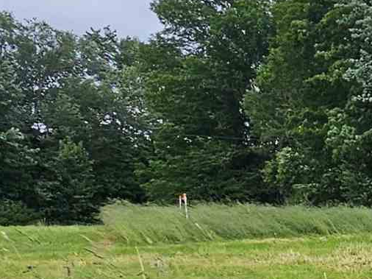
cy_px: 371
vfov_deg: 17.4
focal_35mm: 79
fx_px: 849
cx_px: 786
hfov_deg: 16.8
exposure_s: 1/652
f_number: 2.2
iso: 50
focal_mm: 2.2
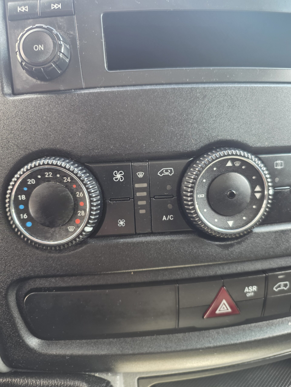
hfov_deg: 58.9
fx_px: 258
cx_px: 146
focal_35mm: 23
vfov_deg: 73.9
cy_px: 194
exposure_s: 1/100
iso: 200
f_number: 1.7
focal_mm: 6.25
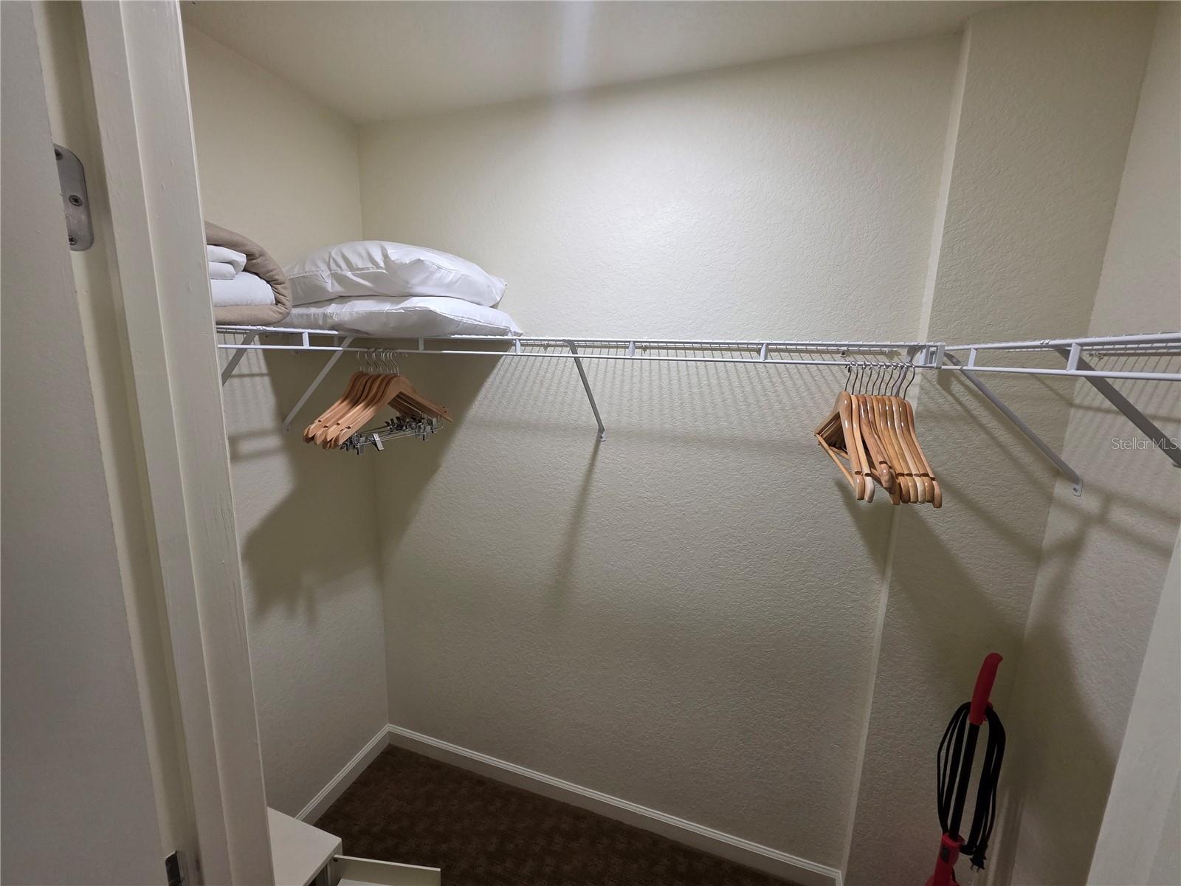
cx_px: 590
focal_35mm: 13
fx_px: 444
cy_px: 443
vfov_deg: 89.9
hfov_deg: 106.2
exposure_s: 1/120
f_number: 1.9
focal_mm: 2.2
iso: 250
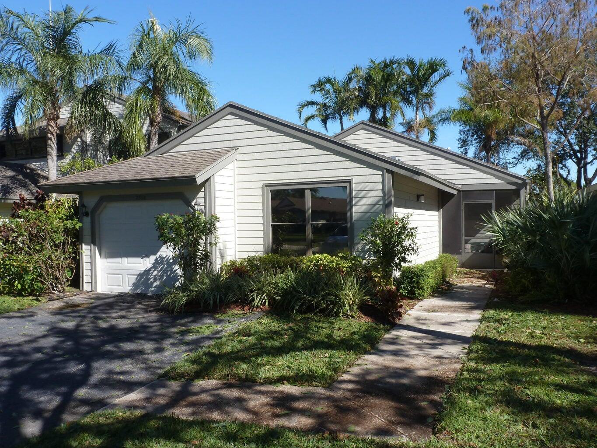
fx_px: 517
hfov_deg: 60.0
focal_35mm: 30
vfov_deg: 46.8
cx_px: 298
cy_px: 224
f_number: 4
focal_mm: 5.4
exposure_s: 1/500
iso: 100
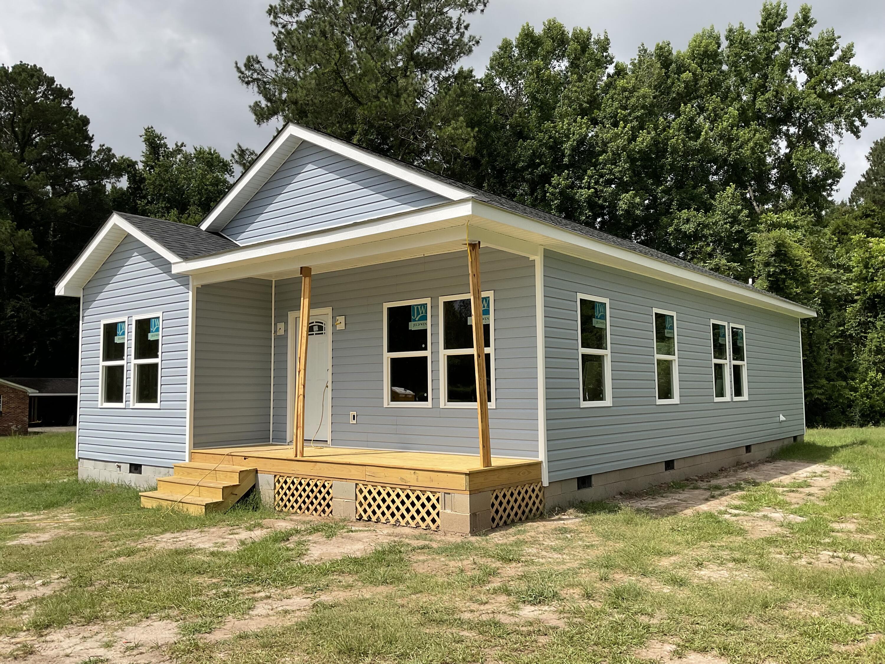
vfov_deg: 48.2
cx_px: 442
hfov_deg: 61.7
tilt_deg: +5.1
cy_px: 332
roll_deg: +0.2
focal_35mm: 29
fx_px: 741
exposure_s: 1/2667
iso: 16
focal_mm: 3
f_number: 1.8
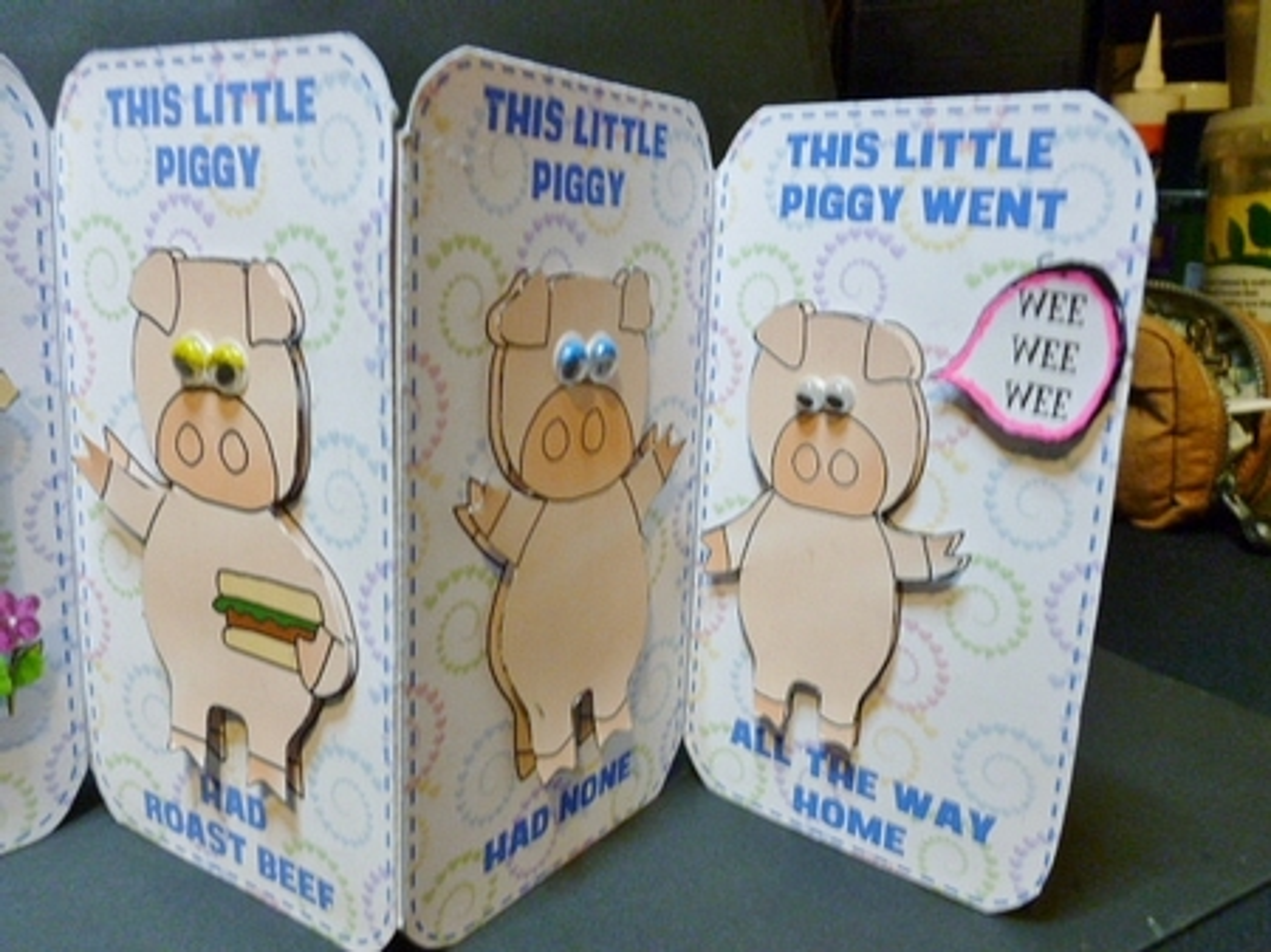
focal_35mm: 28
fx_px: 1028
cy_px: 476
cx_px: 636
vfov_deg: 49.7
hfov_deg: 63.5
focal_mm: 5
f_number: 3.3
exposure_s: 1/8
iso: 400
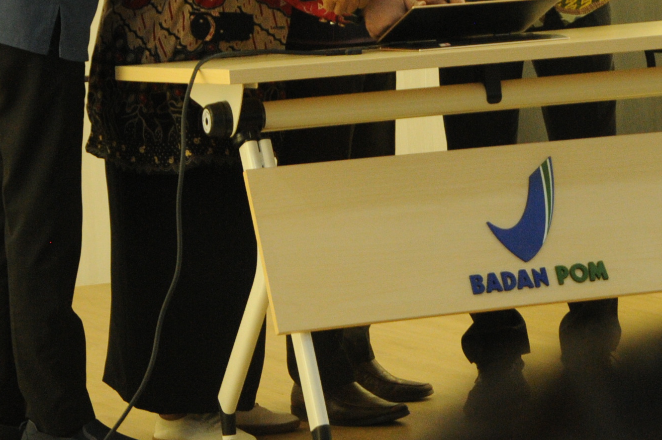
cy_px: -83
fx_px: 3196
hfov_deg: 11.8
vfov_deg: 7.8
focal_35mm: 174
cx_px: 407
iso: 1250
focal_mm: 48
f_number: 5
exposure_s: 1/80
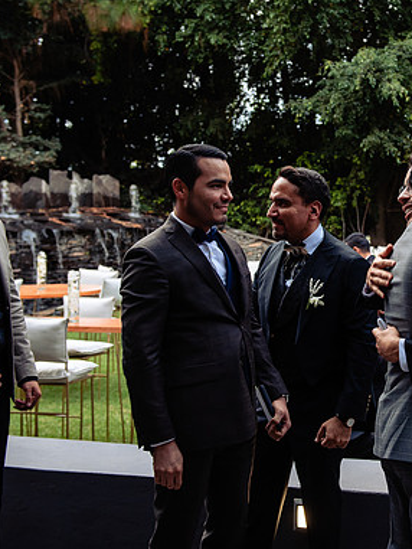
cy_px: 249
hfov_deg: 23.4
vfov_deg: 31.7
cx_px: 375
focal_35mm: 61
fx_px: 967
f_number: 4
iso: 500
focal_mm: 36
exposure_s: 1/125
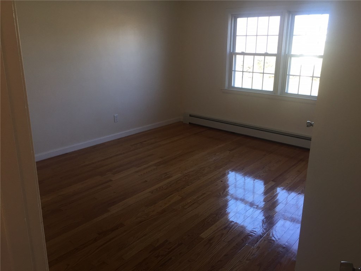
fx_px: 302
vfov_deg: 48.2
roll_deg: -0.4
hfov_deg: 61.7
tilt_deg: -15.7
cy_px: 136
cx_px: 180
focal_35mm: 29
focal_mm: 4.15
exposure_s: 1/60
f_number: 2.2
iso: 40
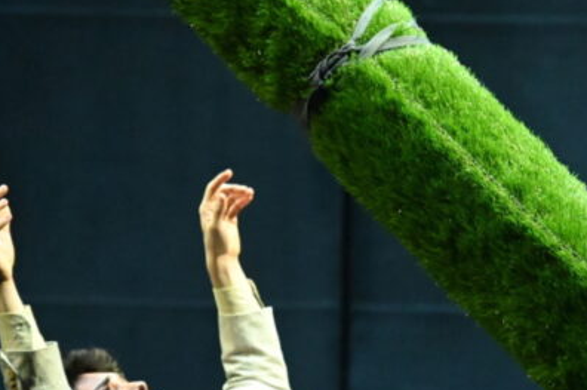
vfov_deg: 4.1
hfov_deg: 6.1
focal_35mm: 336
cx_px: 544
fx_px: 5472
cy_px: 358
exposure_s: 1/320
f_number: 2.8
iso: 16000
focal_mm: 130
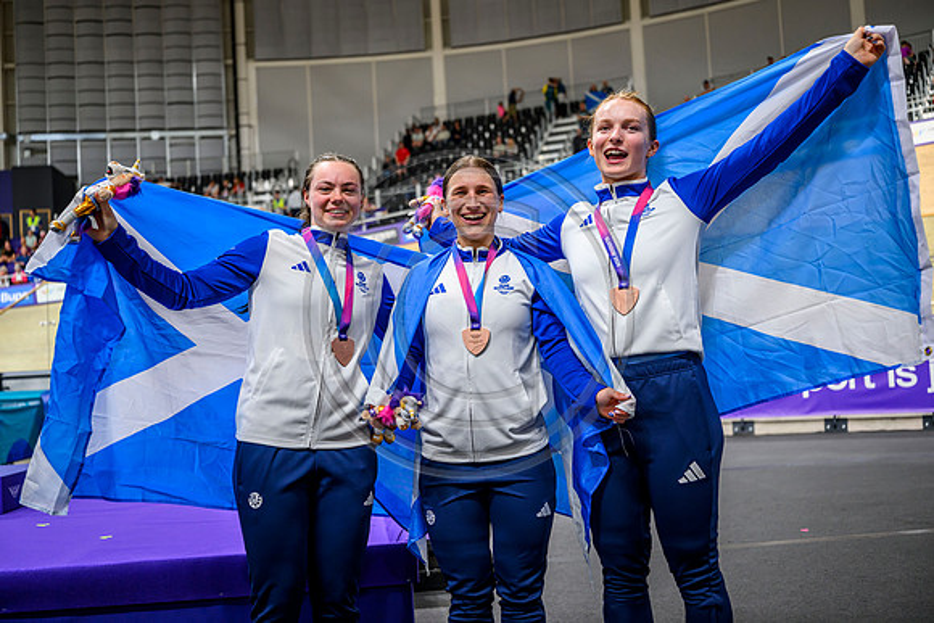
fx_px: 986
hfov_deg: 50.7
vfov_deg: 35.1
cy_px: 312
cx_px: 467
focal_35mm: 38
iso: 1250
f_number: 2.8
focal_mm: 38
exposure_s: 1/640
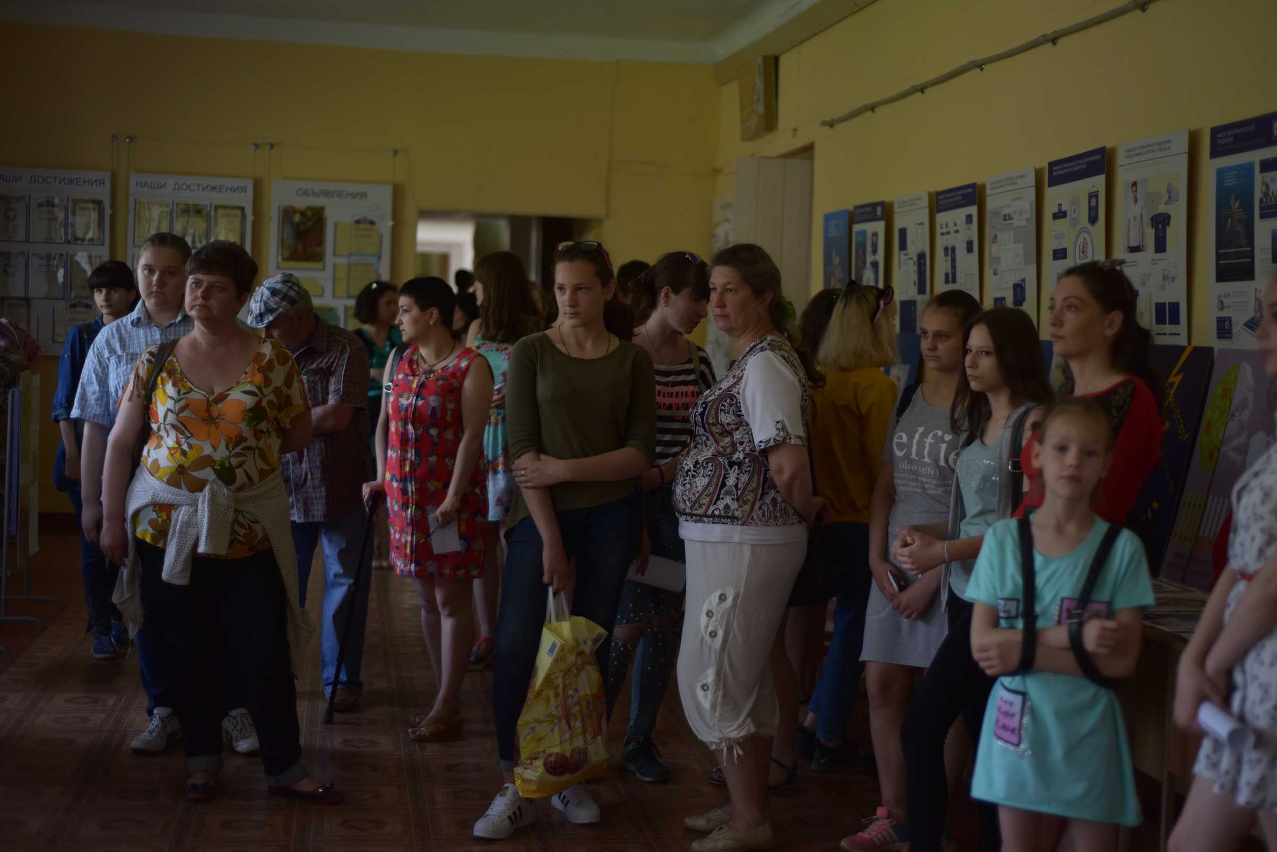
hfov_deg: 39.6
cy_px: 426
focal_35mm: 50
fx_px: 1774
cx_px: 638
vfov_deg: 27.0
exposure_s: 1/250
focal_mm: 50
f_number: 2
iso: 400
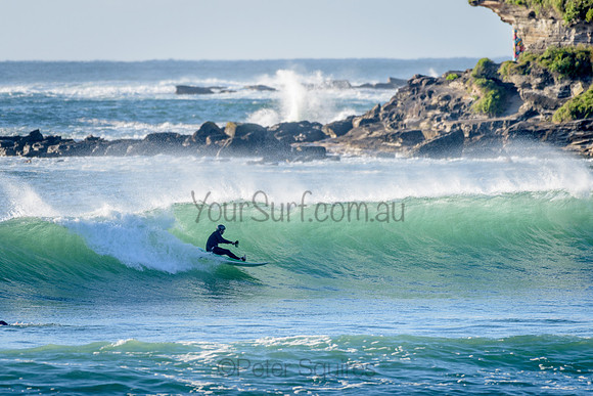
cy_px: 186
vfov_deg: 2.3
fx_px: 10046
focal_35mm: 610
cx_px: 233
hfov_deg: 3.4
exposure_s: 1/1250
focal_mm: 500
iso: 220
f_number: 5.6
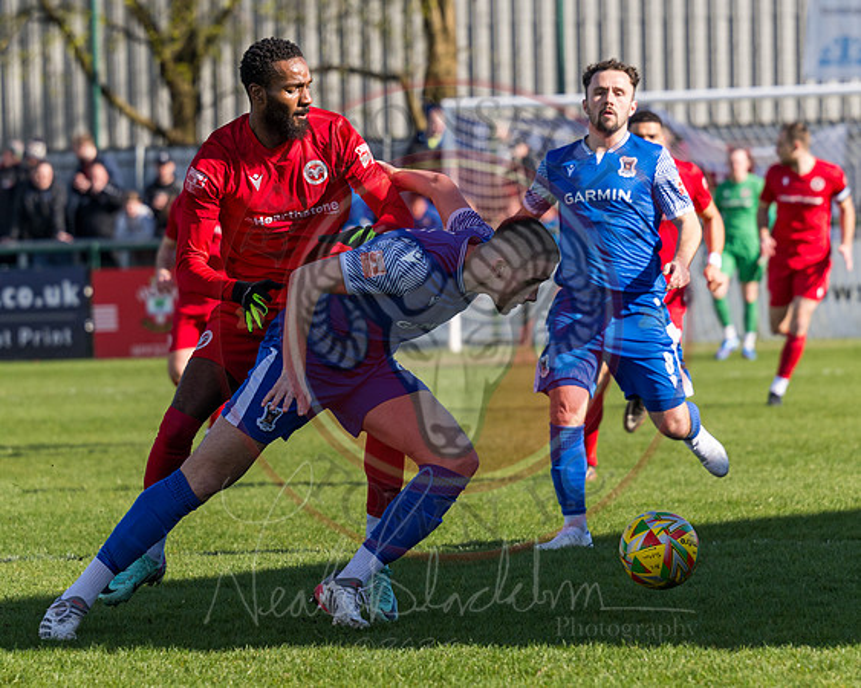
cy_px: 334
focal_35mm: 333
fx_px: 8476
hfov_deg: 5.8
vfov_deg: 4.6
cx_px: 328
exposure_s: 1/2000
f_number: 4
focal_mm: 145
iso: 100
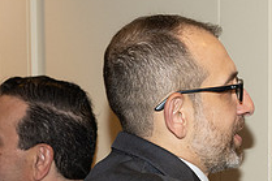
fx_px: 1306
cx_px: 376
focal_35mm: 173
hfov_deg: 11.5
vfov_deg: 7.7
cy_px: 307
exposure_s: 1/100
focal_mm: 43
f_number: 5.6
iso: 800
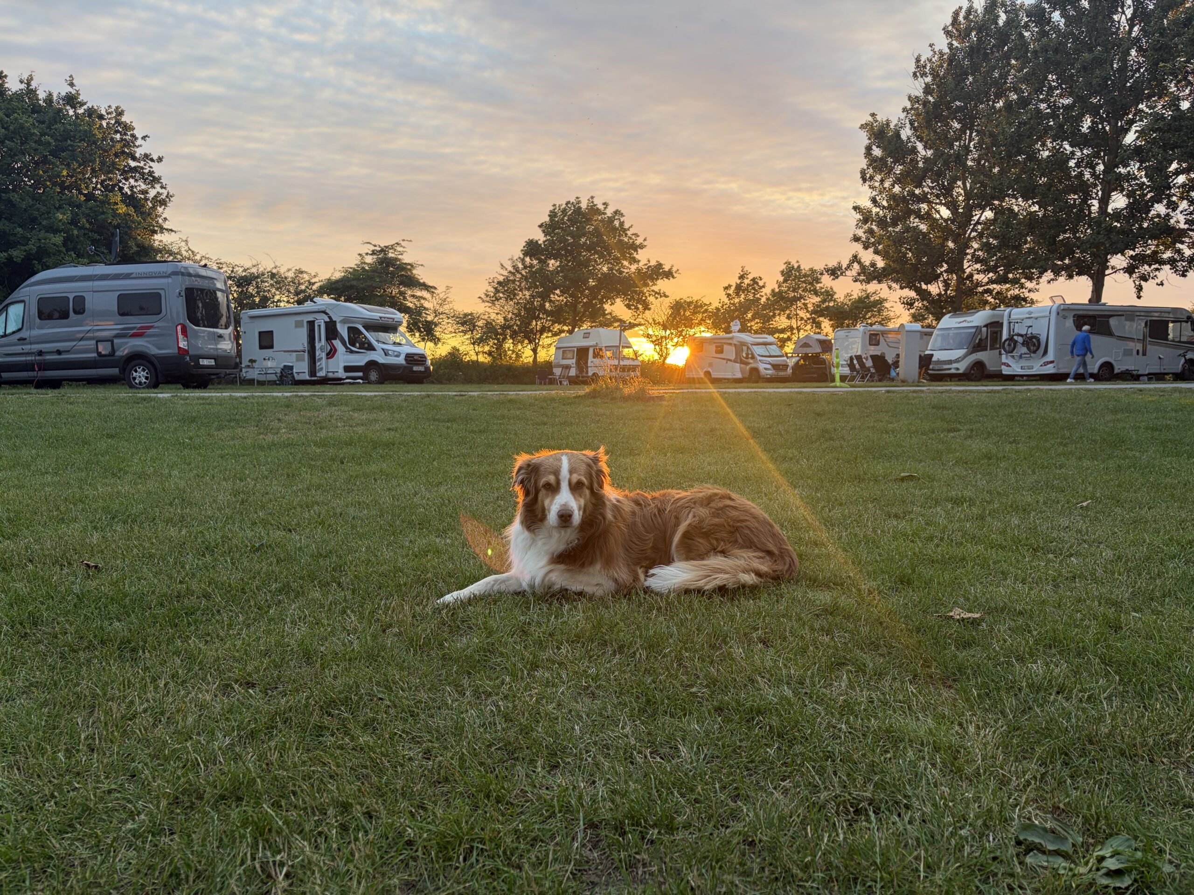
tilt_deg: -5.0
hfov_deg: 67.3
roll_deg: +0.9
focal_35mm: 26
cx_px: 597
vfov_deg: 53.1
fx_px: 897
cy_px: 448
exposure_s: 1/146
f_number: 1.6
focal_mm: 5.96
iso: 50
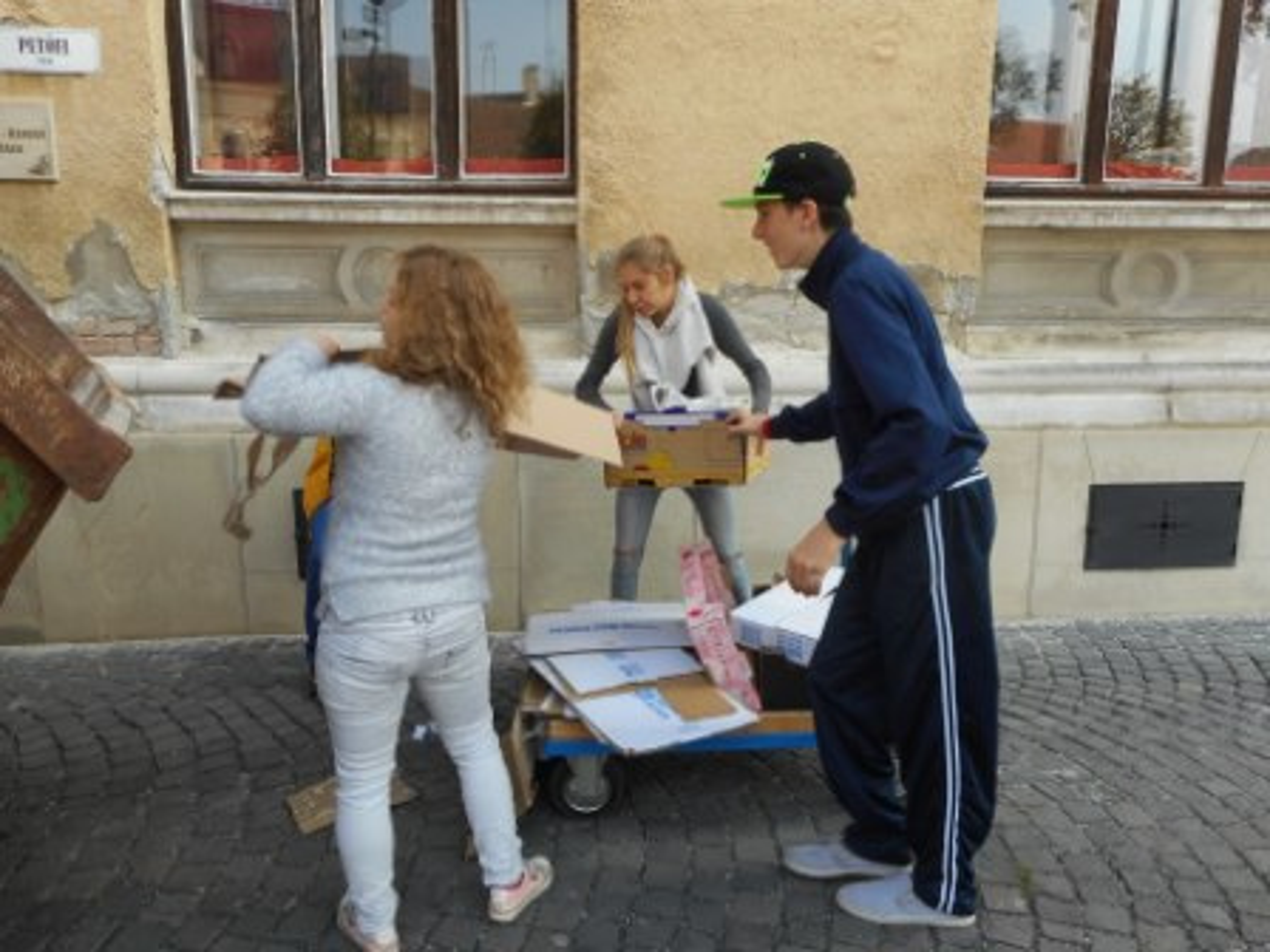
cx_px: 635
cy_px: 476
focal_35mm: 25
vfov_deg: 54.9
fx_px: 917
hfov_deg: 69.4
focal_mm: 4.5
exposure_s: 1/200
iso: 80
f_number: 3.7
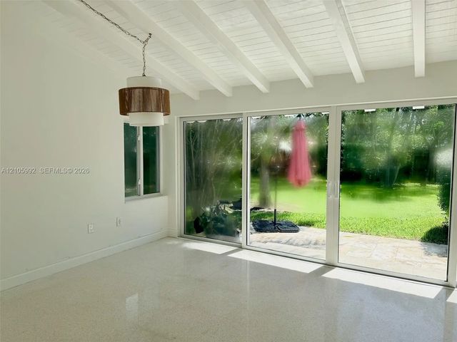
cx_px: 228
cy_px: 171
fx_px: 317
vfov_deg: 56.8
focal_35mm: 24
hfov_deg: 71.6
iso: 100
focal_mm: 6.76
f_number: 1.78
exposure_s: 1/2611
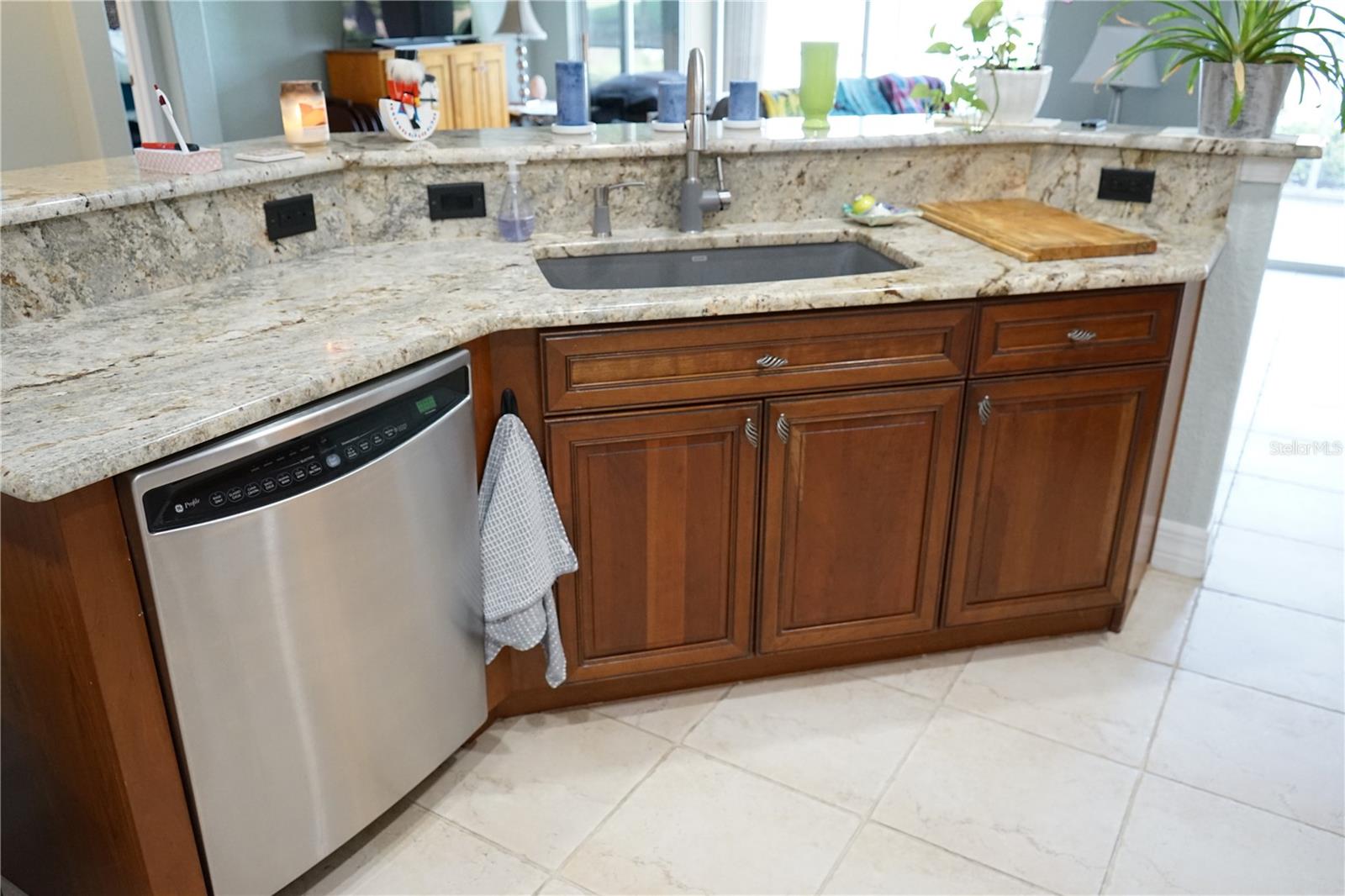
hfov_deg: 65.5
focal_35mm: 28
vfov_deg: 46.4
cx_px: 672
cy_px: 448
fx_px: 1046
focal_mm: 28
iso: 2500
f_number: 4.5
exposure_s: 1/60
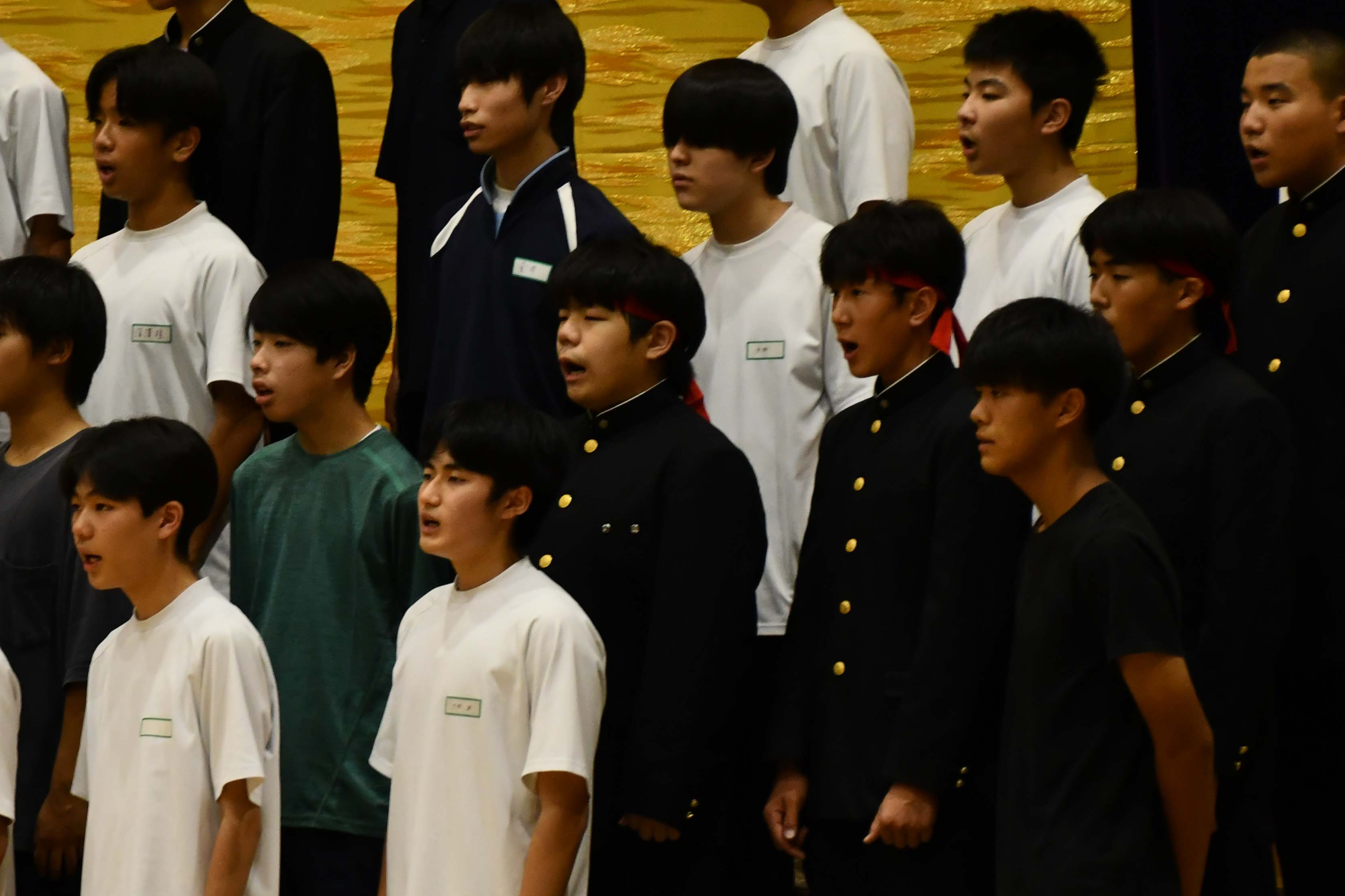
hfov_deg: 6.8
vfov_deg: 4.5
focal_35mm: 305
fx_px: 11394
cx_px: 469
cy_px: 408
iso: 1600
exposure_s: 1/160
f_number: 6.3
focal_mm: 122
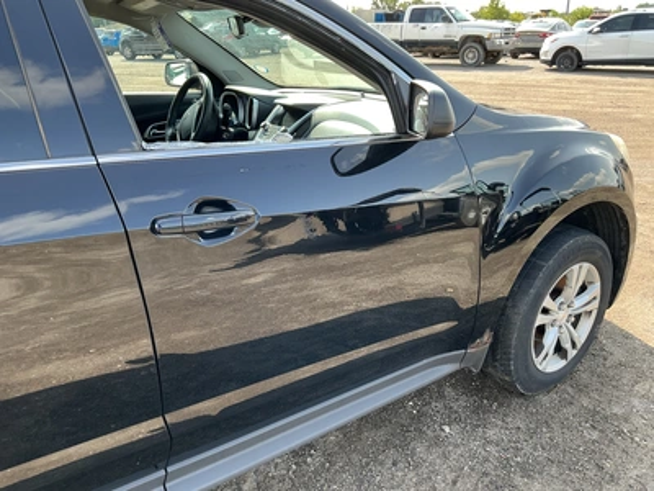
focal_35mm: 28
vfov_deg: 49.7
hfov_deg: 63.4
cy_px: 246
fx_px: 529
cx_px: 327
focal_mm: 3
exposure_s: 1/126
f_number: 1.8
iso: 20
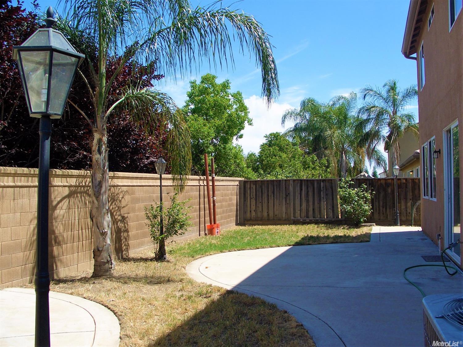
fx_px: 441
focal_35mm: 33
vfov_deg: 42.9
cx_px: 232
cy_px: 174
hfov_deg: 55.4
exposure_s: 1/400
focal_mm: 7.1
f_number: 4
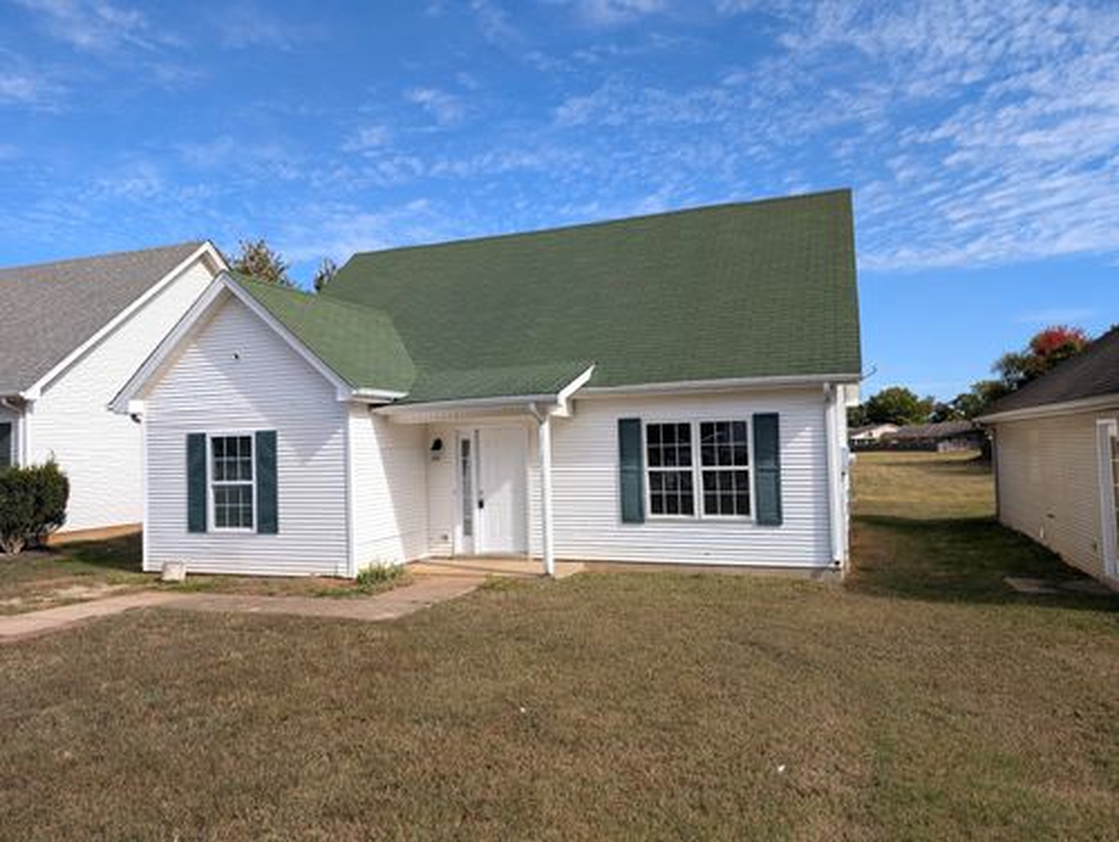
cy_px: 421
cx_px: 560
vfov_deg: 56.9
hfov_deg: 71.5
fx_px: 777
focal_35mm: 24
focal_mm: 6.9
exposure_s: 1/1764
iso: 23
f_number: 1.68
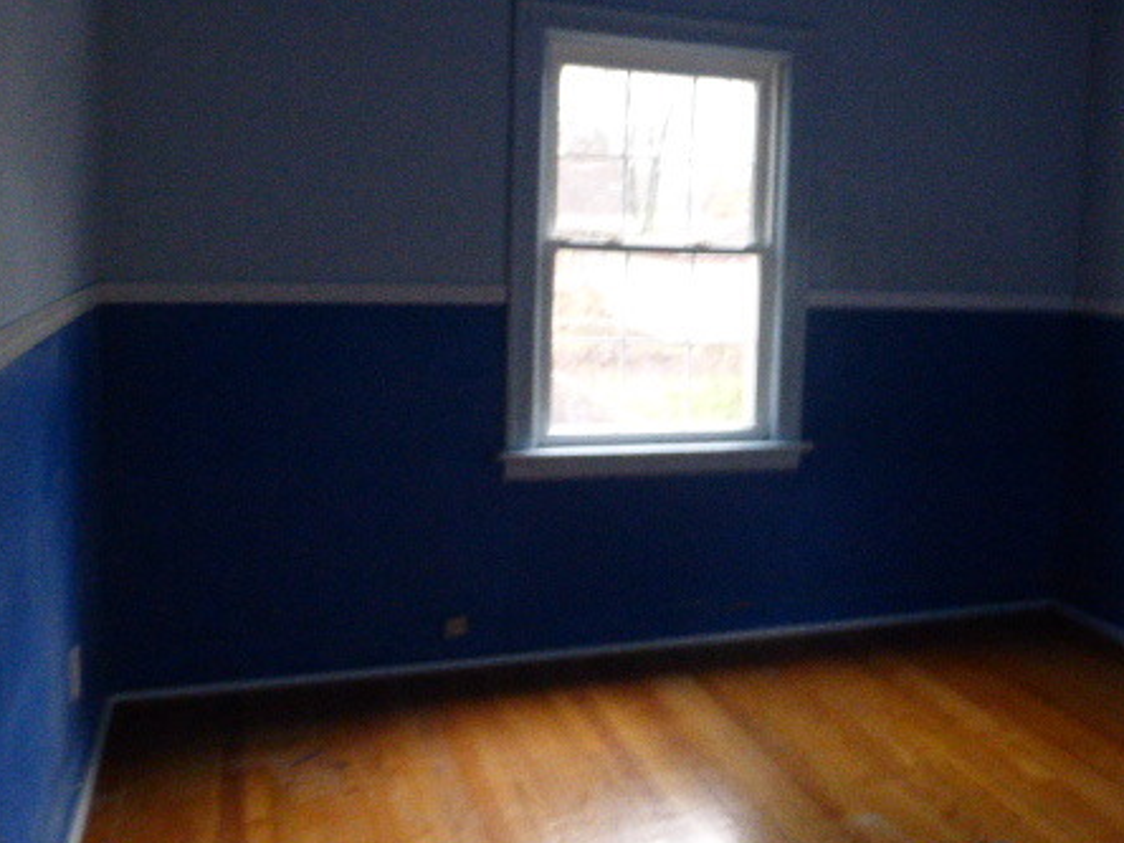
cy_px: 327
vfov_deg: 39.4
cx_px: 739
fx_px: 1169
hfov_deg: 50.5
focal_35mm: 36
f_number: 3.3
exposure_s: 1/20
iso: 800
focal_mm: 4.3
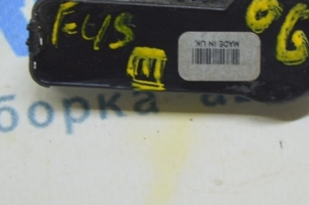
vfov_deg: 8.0
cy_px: 21
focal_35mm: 170
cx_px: 187
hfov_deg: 12.1
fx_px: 1456
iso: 400
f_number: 5.6
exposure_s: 1/20
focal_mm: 55
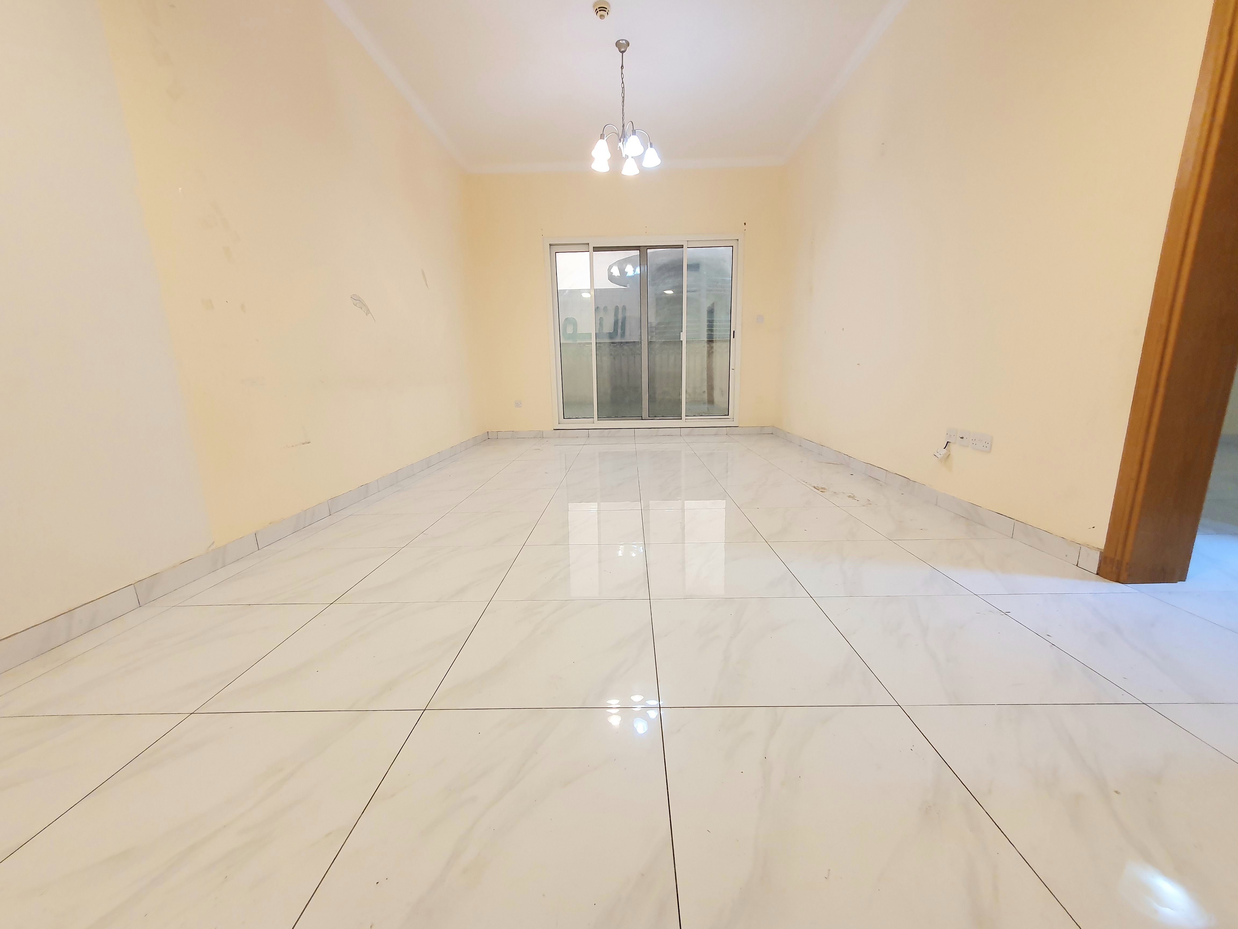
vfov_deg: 89.9
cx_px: 619
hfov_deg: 106.2
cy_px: 464
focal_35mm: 13
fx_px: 465
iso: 250
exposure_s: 1/50
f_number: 2.2
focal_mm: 1.8
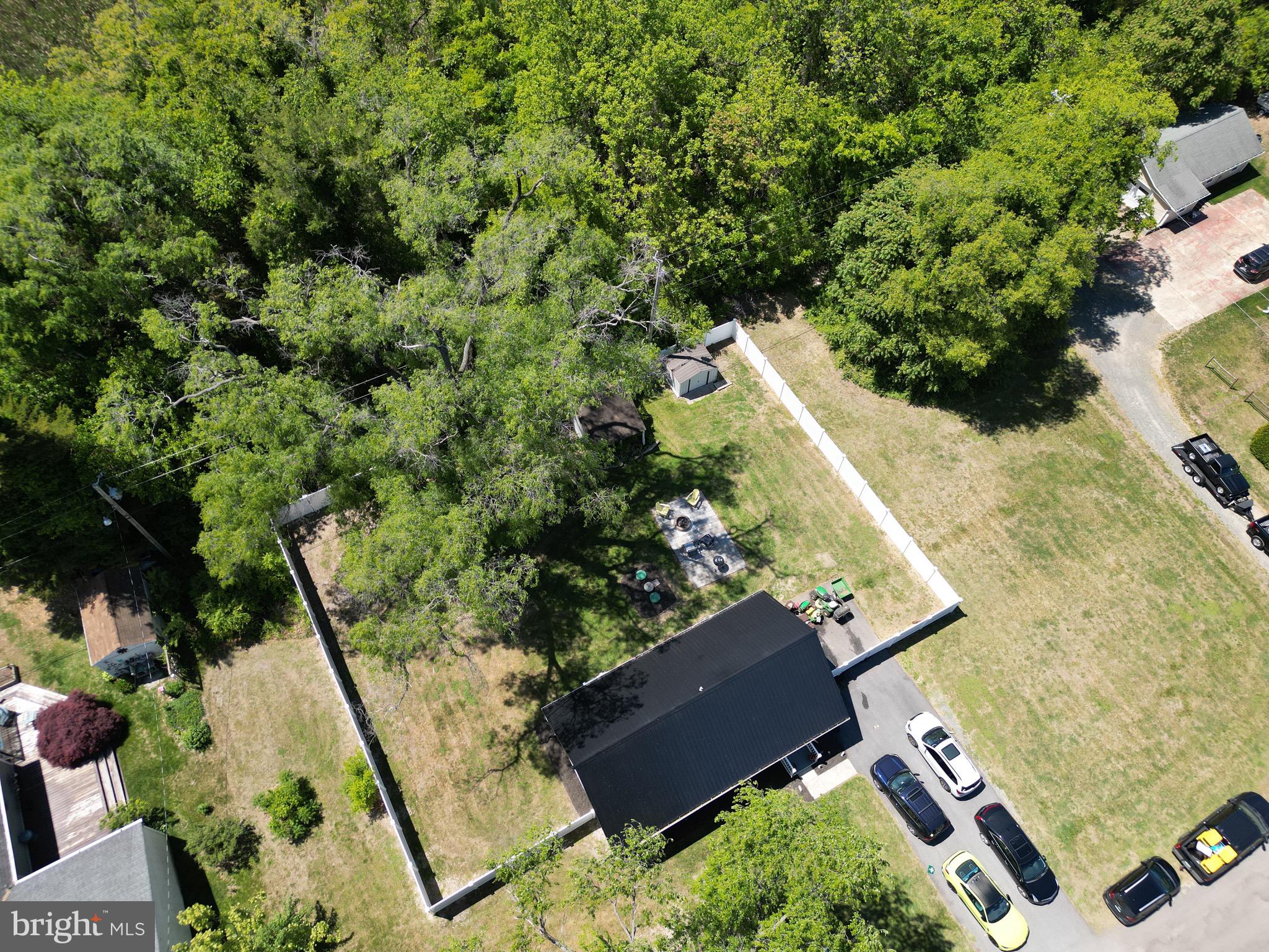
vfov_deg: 56.8
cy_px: 476
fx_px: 880
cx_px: 634
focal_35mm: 24
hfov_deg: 71.6
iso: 100
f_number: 1.7
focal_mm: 6.72
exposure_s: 1/1500
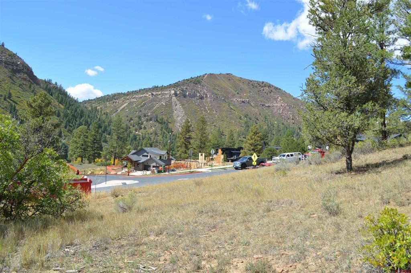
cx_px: 206
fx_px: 308
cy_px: 136
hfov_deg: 67.4
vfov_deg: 47.8
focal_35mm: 27
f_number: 7.1
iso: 100
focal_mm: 18
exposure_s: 1/200
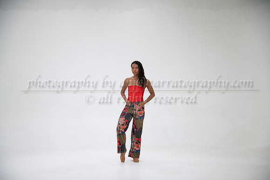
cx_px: 135
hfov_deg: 34.5
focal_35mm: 58
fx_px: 435
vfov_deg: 23.4
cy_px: 90
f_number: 4
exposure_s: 1/640
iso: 400
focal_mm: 58
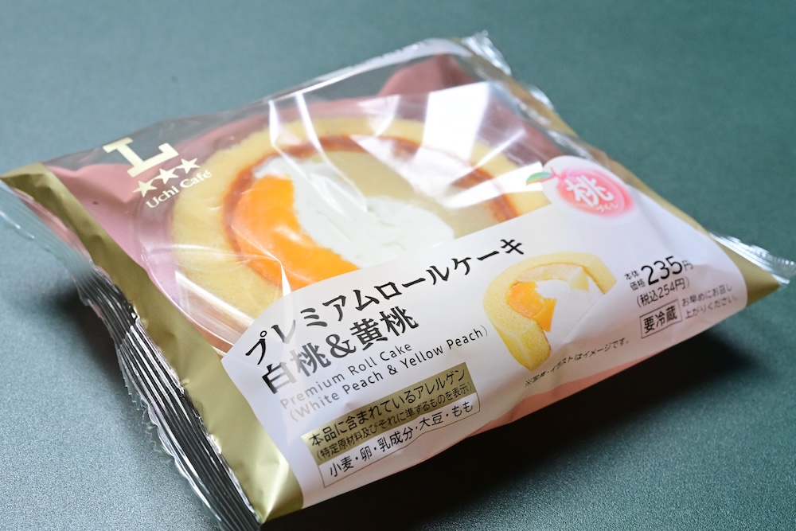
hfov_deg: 33.4
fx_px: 1327
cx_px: 398
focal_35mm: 60
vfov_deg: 22.6
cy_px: 266
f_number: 13
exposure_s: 1/250
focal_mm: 60
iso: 6400
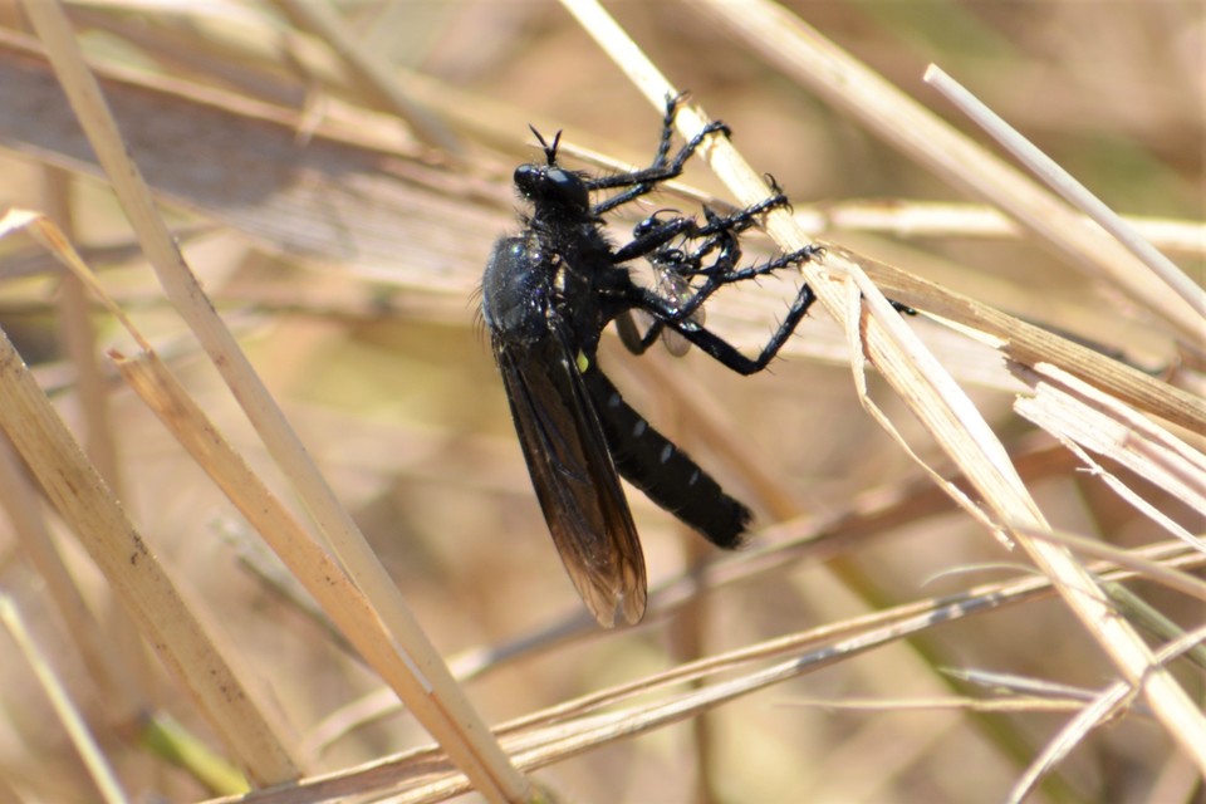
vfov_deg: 3.1
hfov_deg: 4.6
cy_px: 402
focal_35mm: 450
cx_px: 603
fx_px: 15074
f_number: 8
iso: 100
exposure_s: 1/200
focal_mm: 300
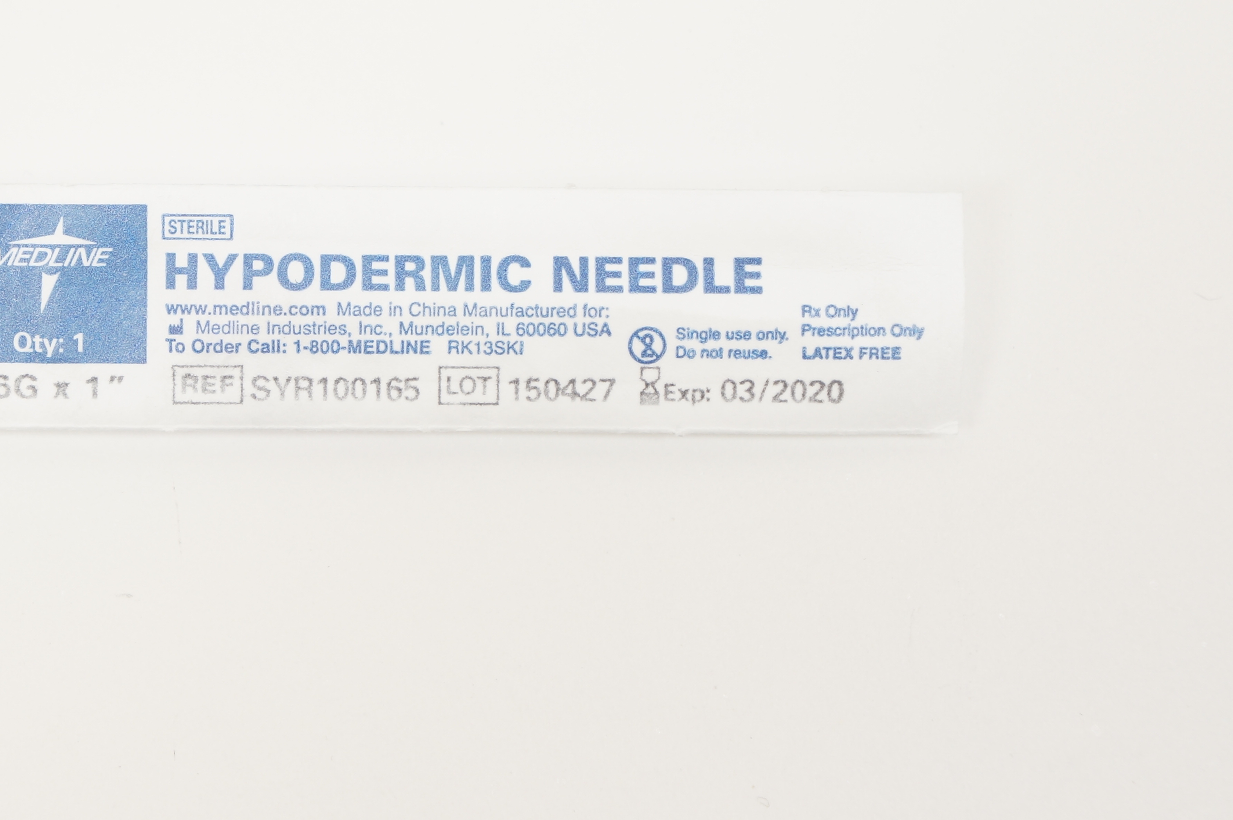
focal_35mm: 99
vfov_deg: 13.8
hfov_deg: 20.6
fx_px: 3378
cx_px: 381
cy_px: 288
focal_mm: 45
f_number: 6.3
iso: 400
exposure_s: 1/50
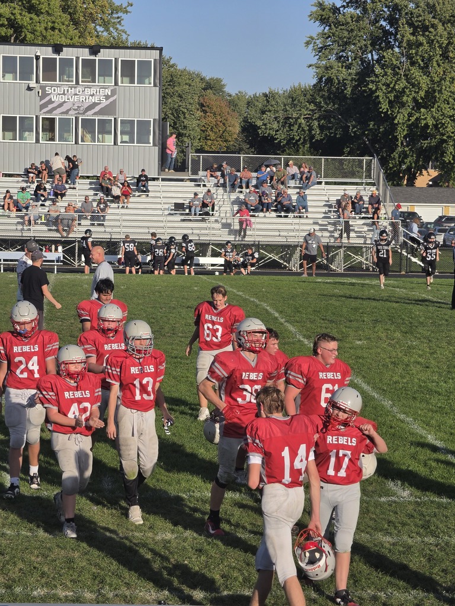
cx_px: 228
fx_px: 2015
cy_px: 303
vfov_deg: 17.1
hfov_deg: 12.9
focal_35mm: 115
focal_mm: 18.6
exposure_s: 1/1709
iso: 50
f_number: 2.9
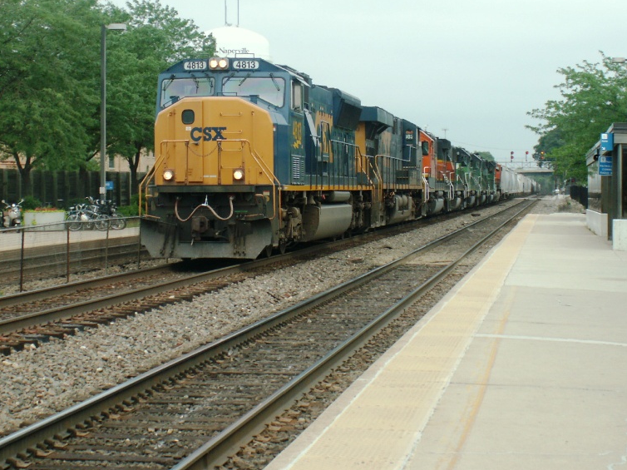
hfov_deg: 21.5
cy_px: 169
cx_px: 284
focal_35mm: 91
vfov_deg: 16.2
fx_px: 1648
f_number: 4
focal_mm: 11.2
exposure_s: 1/250
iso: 50
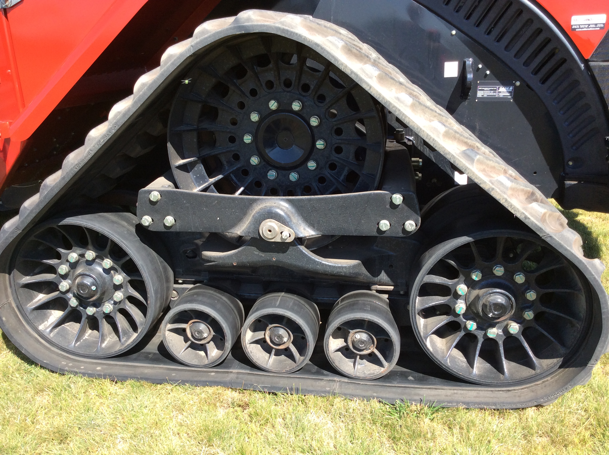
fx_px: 562
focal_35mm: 32
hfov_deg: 56.9
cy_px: 228
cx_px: 304
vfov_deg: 44.1
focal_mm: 3.3
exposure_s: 1/443
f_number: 2.4
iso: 32
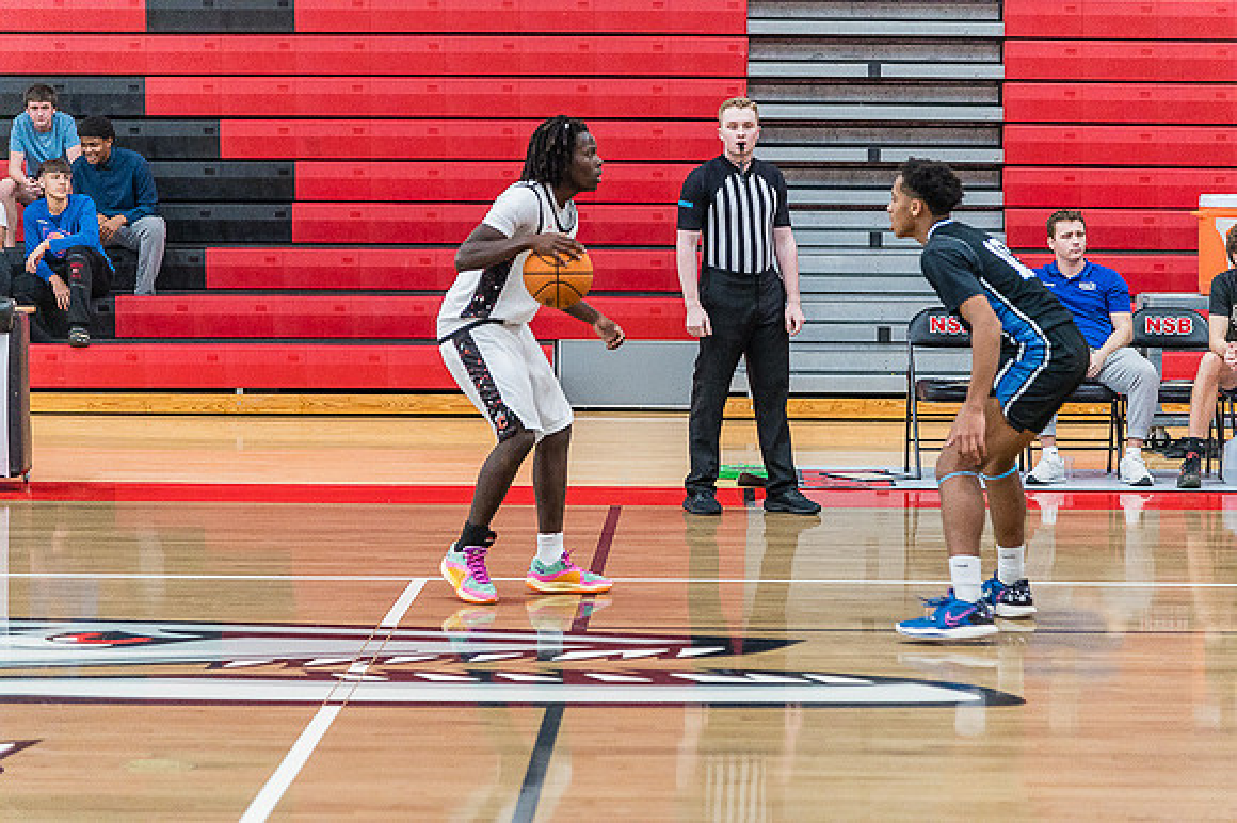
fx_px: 4121
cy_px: 412
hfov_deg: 17.1
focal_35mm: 120
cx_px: 618
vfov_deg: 11.4
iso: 5000
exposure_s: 1/320
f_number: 4
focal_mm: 120
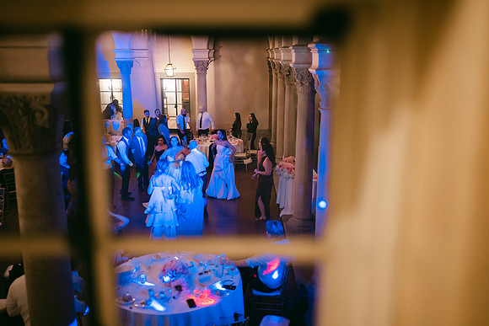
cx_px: 244
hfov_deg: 54.4
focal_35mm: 35
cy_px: 163
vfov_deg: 37.9
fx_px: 476
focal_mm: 35
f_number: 1.2
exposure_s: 1/125
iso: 1800
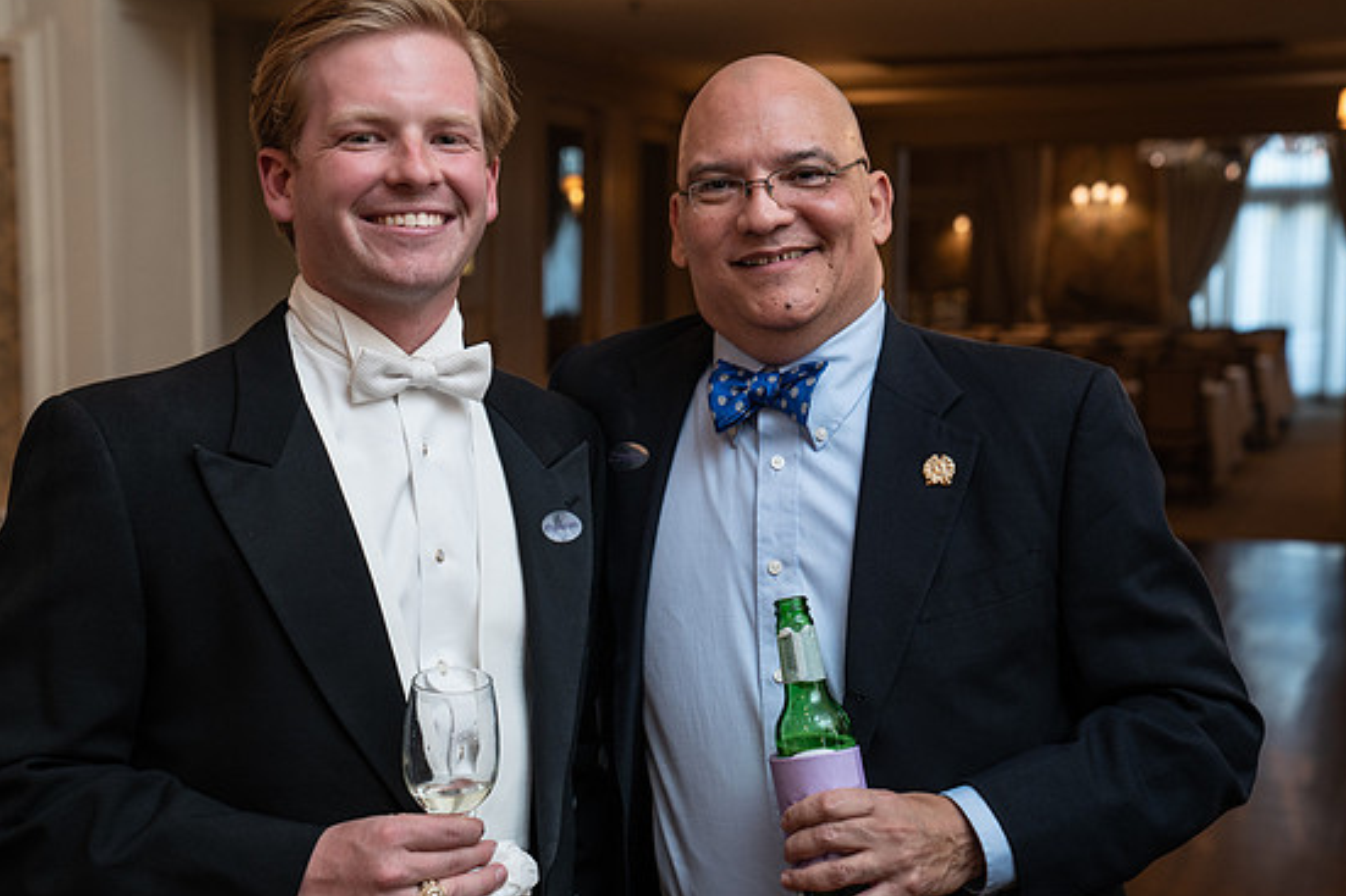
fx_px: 2205
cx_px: 664
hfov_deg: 33.9
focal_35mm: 59
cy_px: 436
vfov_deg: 23.0
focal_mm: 56
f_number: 4.5
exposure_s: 1/40
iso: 800
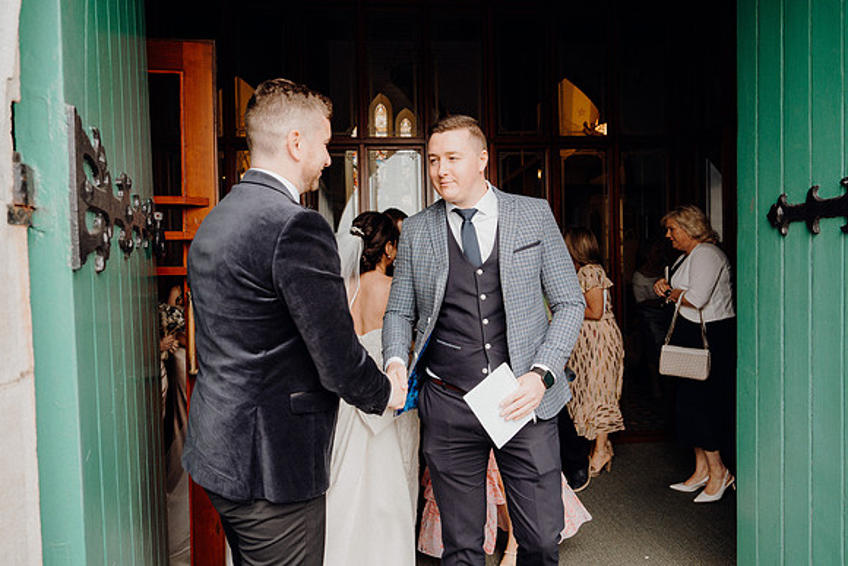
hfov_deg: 73.7
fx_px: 565
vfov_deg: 53.2
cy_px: 283
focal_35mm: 24
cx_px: 424
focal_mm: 24
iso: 320
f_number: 3.5
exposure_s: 1/200
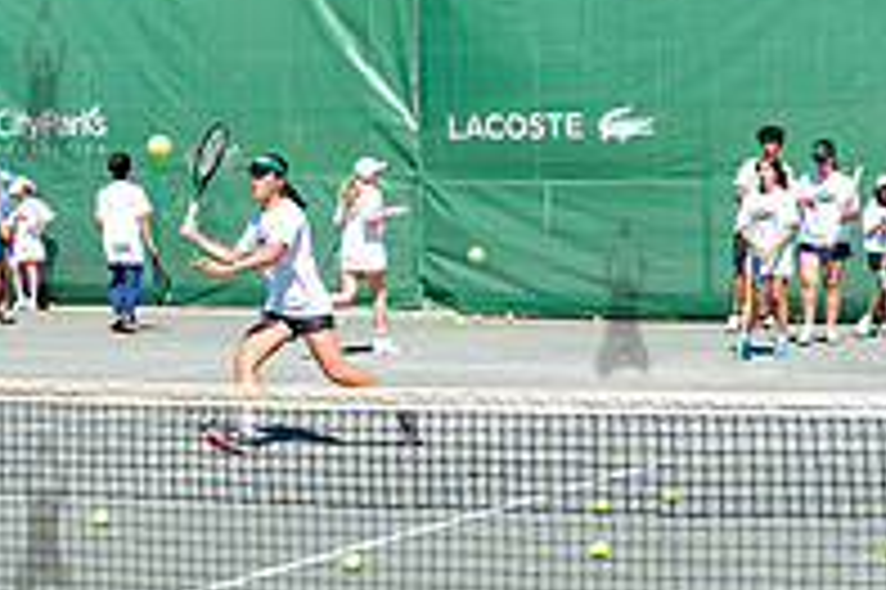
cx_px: 621
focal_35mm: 113
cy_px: 295
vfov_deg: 12.1
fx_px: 2779
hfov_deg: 18.0
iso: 200
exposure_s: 1/1250
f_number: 3.5
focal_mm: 38
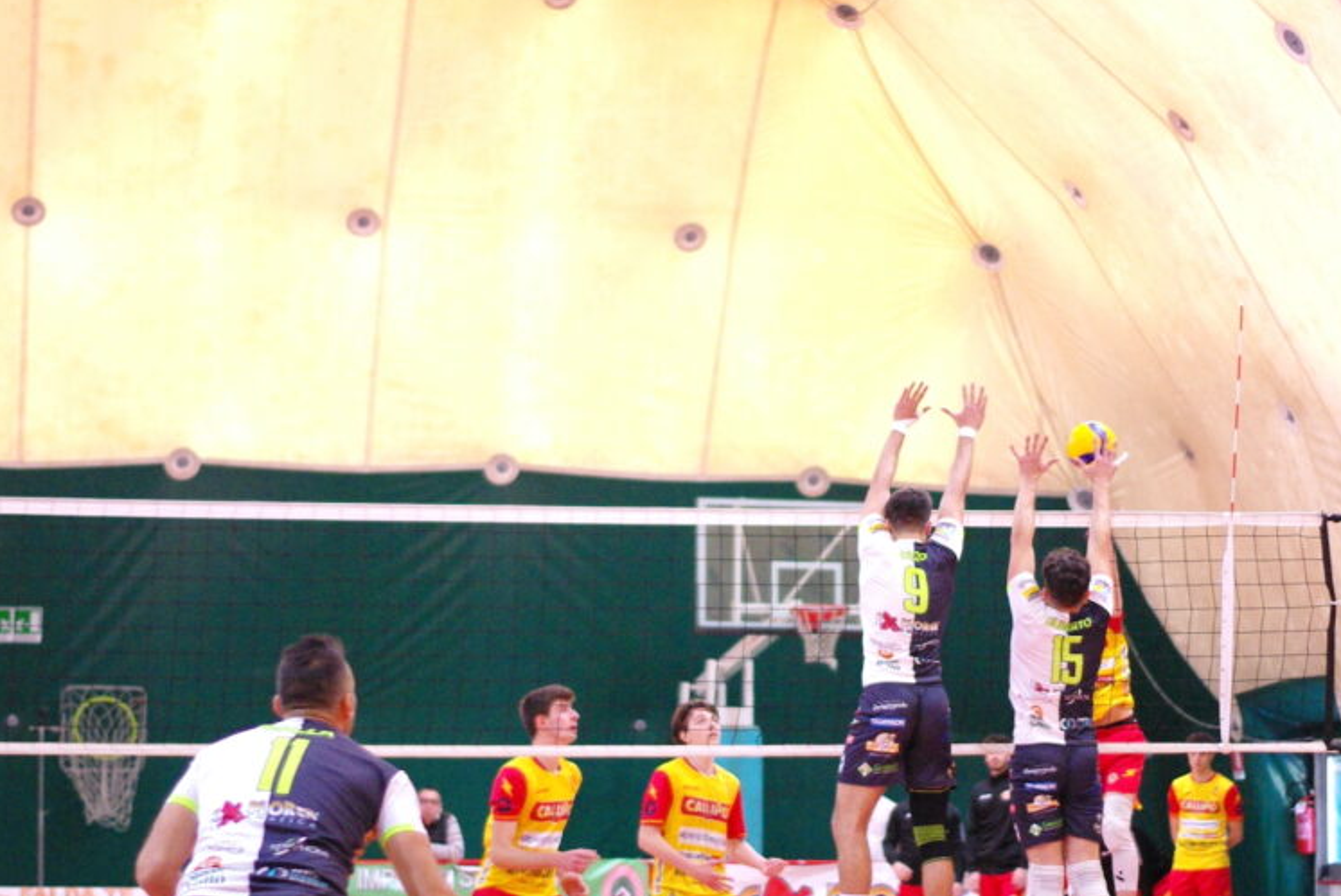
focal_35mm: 103
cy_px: 475
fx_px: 3840
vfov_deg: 13.3
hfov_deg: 19.8
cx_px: 798
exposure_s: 1/250
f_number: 1.8
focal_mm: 50
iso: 1600
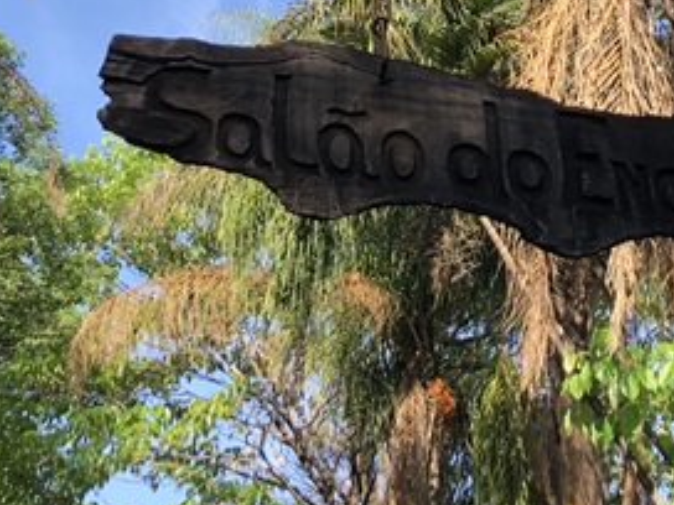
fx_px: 1402
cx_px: 369
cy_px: 36
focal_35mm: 72
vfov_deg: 20.0
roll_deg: -1.5
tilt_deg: +34.5
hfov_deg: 27.0
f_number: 1.8
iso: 20
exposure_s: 1/185
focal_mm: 3.99
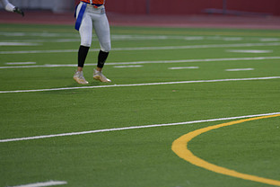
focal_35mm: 335
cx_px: 217
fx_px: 2605
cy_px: 51
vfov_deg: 4.1
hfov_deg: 6.1
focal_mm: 180
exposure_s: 1/200
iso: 360
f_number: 2.8
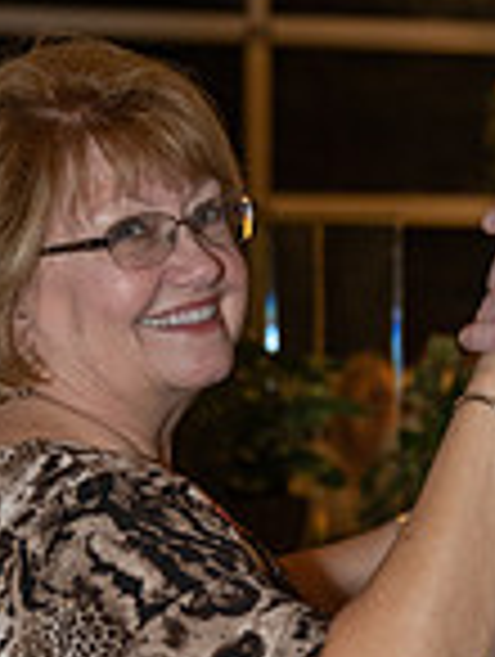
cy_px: 400
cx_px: 351
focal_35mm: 127
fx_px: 2414
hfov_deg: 11.7
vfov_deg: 15.5
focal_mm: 43
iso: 2000
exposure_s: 1/125
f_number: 2.8
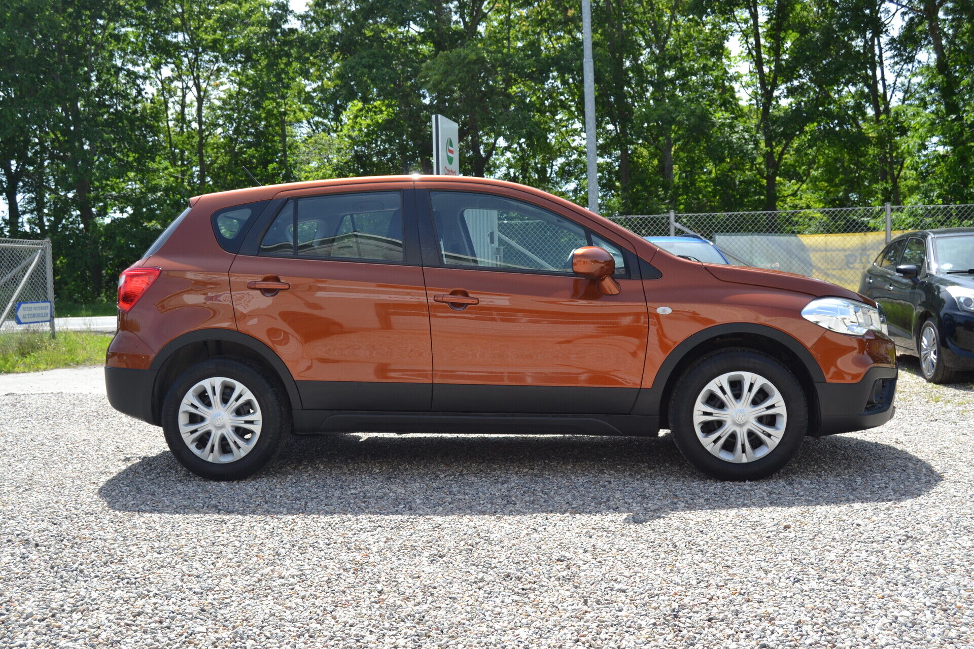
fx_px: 974
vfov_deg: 36.9
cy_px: 324
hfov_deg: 53.1
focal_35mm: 36
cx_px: 487
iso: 100
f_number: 7.1
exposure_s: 1/200
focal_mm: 24
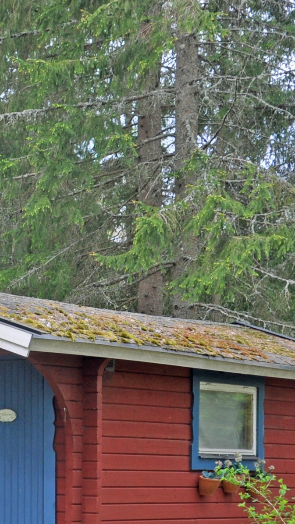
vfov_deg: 16.7
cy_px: 334
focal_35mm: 128
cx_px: -182
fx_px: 1779
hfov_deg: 9.2
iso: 200
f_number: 6.3
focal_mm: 30
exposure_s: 1/160
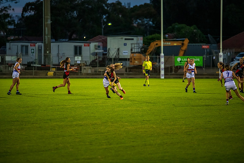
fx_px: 1423
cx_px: 119
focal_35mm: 210
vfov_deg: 6.6
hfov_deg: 9.8
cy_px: 79
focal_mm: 200
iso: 3200
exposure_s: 1/800
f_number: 2.8
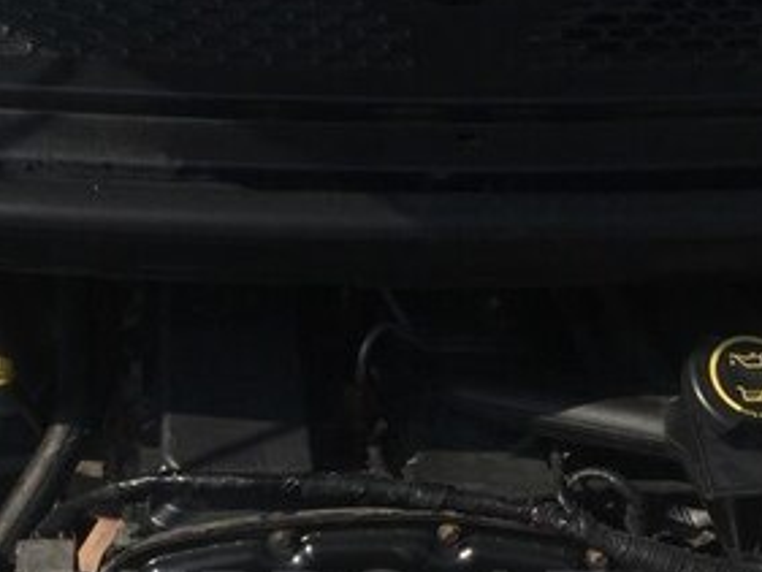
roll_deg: -6.0
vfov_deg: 20.7
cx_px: 328
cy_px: 611
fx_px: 1498
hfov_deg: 28.5
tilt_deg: -41.9
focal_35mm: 68
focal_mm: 4.15
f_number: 2.2
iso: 32
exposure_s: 1/3049
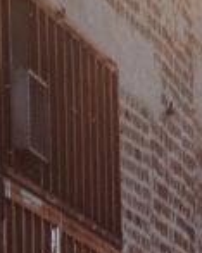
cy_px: 861
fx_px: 3883
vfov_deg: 3.6
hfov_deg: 2.9
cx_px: 718
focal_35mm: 518
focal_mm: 50
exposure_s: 1/800
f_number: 4
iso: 640
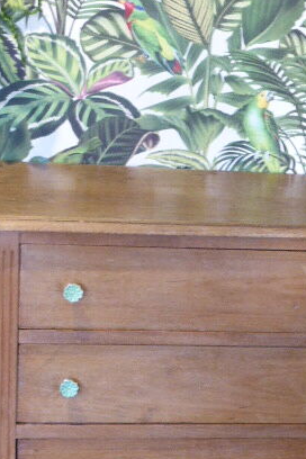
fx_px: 1351
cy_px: 336
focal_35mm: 106
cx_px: 195
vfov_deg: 19.2
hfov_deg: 12.9
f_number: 4.8
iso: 400
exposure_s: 1/6
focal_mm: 11
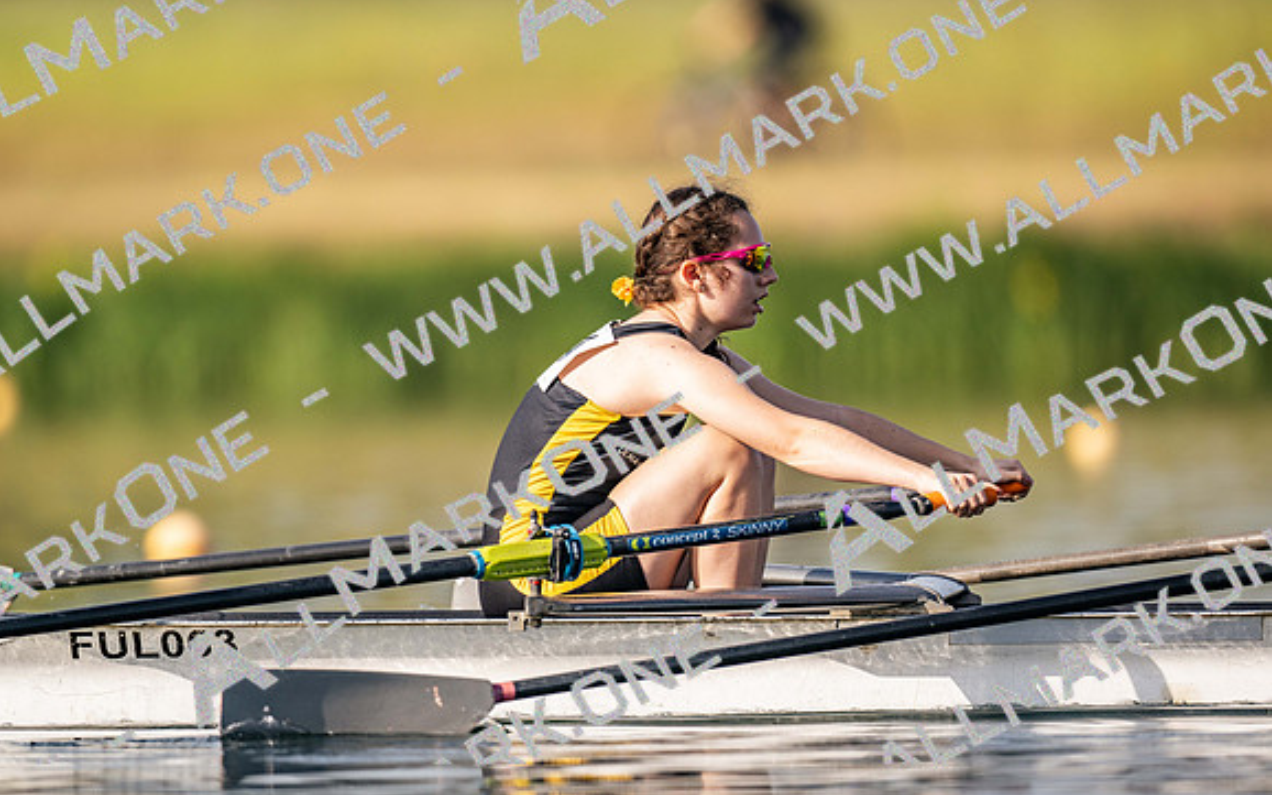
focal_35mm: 614
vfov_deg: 2.1
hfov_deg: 3.4
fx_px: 21281
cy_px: 386
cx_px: 636
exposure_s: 1/2500
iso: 160
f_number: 4
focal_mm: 600
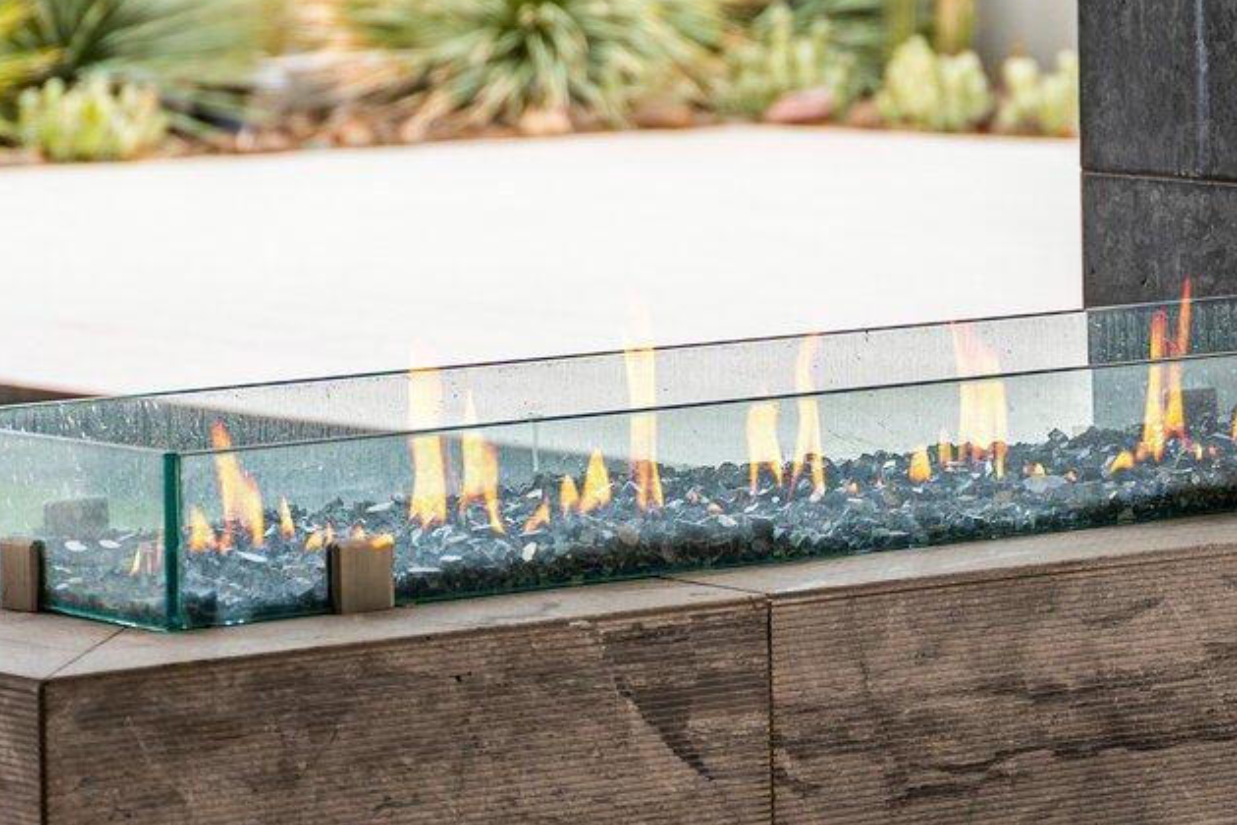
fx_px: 6700
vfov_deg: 7.0
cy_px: -83
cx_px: 672
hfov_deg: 10.5
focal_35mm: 195
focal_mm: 60
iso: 400
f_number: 2.8
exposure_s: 1/1250
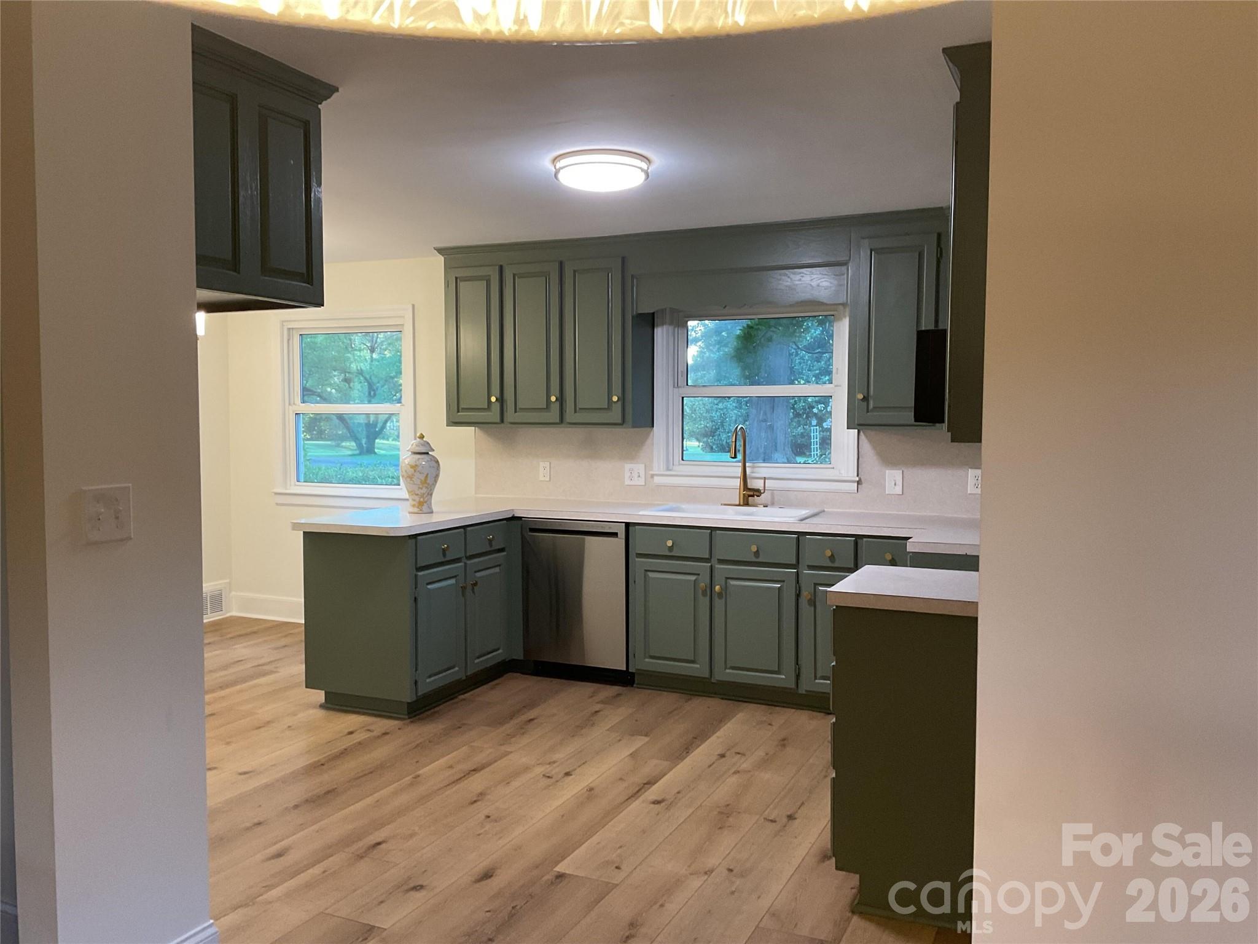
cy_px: 472
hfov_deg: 61.7
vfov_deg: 48.2
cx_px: 629
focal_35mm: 29
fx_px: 1054
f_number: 1.8
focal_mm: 3
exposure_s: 1/60
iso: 125
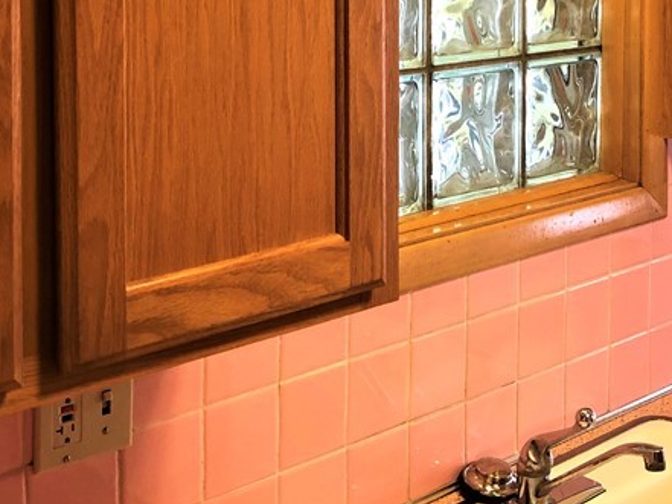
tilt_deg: -4.8
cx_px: 335
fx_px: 1262
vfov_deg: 21.8
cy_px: -3
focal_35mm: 65
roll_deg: +0.7
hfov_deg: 29.8
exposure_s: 1/17
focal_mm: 3.99
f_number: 1.8
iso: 40
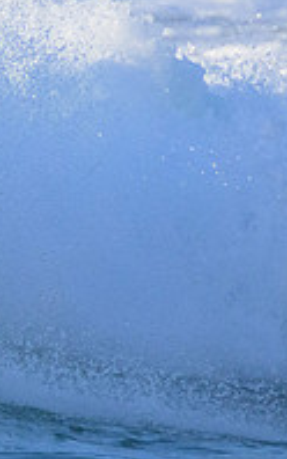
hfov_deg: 0.4
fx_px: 37790
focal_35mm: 3024
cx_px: -237
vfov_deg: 0.7
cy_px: 121
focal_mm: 800
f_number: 11
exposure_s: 1/2000
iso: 4500
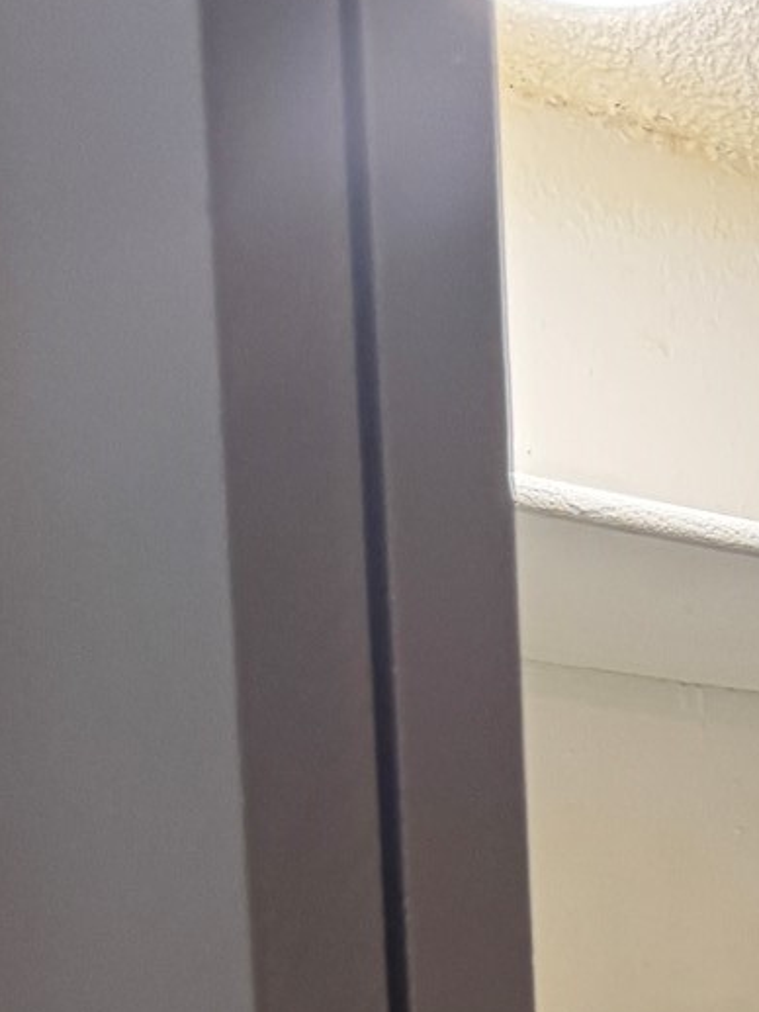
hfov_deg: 14.0
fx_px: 2776
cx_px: 1328
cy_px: 1914
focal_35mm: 95
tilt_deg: -9.2
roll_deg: +1.3
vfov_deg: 16.6
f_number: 1.78
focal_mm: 6.76
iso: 160
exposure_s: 1/60
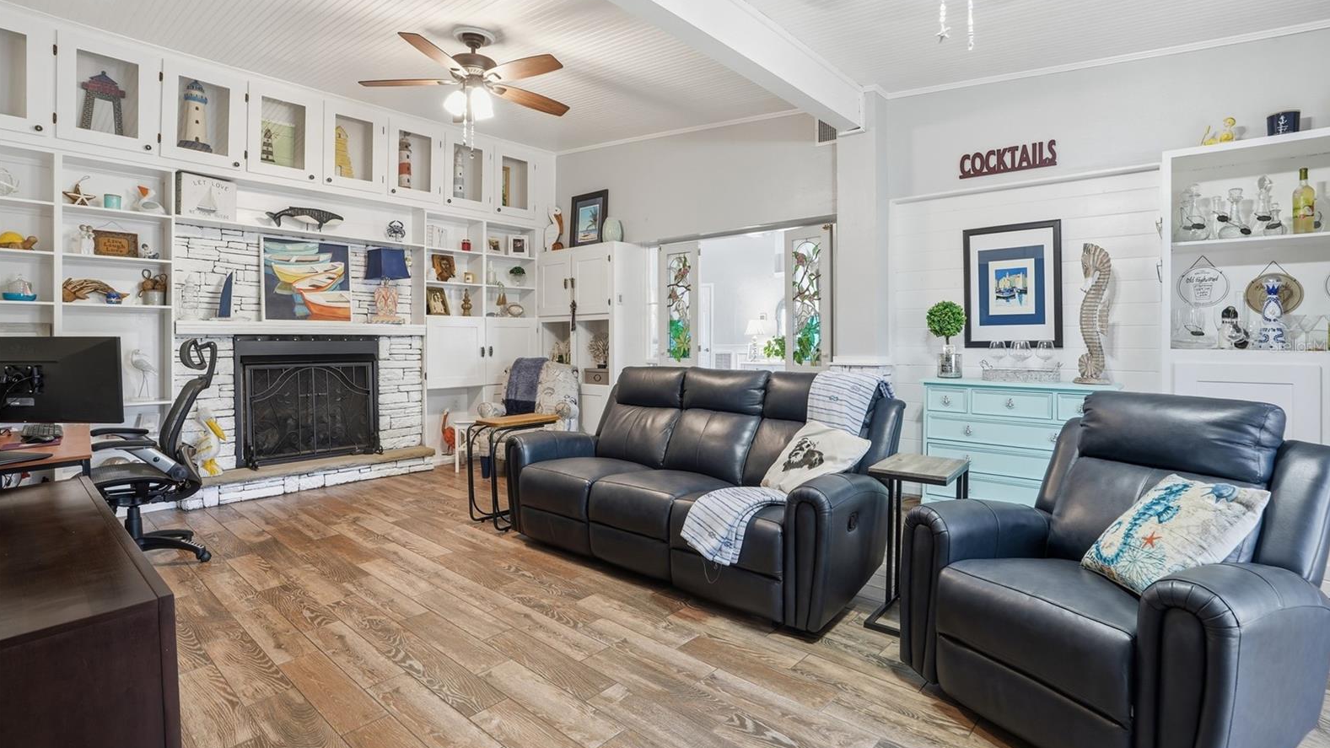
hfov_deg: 95.9
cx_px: 670
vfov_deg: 63.8
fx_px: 600
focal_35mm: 17
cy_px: 346
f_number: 9
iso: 400
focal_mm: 16
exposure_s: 1/15
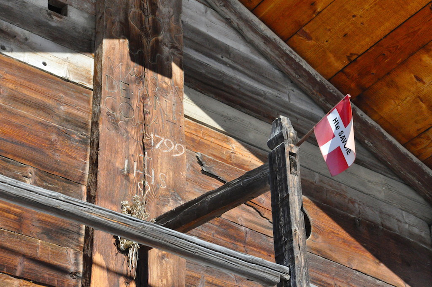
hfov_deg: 16.1
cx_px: 216
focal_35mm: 128
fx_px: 1528
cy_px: 144
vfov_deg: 10.7
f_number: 13
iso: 3200
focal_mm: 85
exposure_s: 1/2500
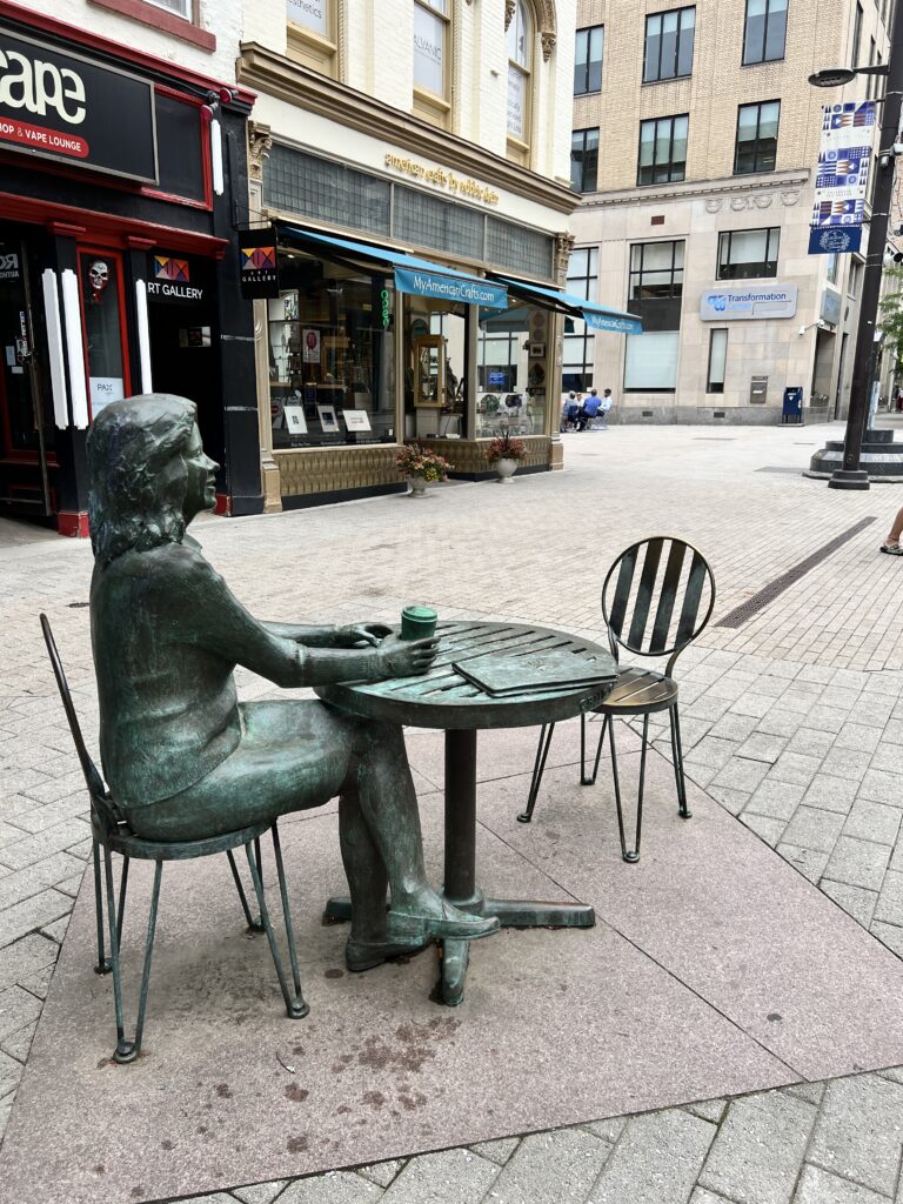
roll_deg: -0.6
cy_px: 602
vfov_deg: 67.3
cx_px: 452
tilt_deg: -12.9
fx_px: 904
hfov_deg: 53.1
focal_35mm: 26
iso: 50
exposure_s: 1/2457
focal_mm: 5.7
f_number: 1.5
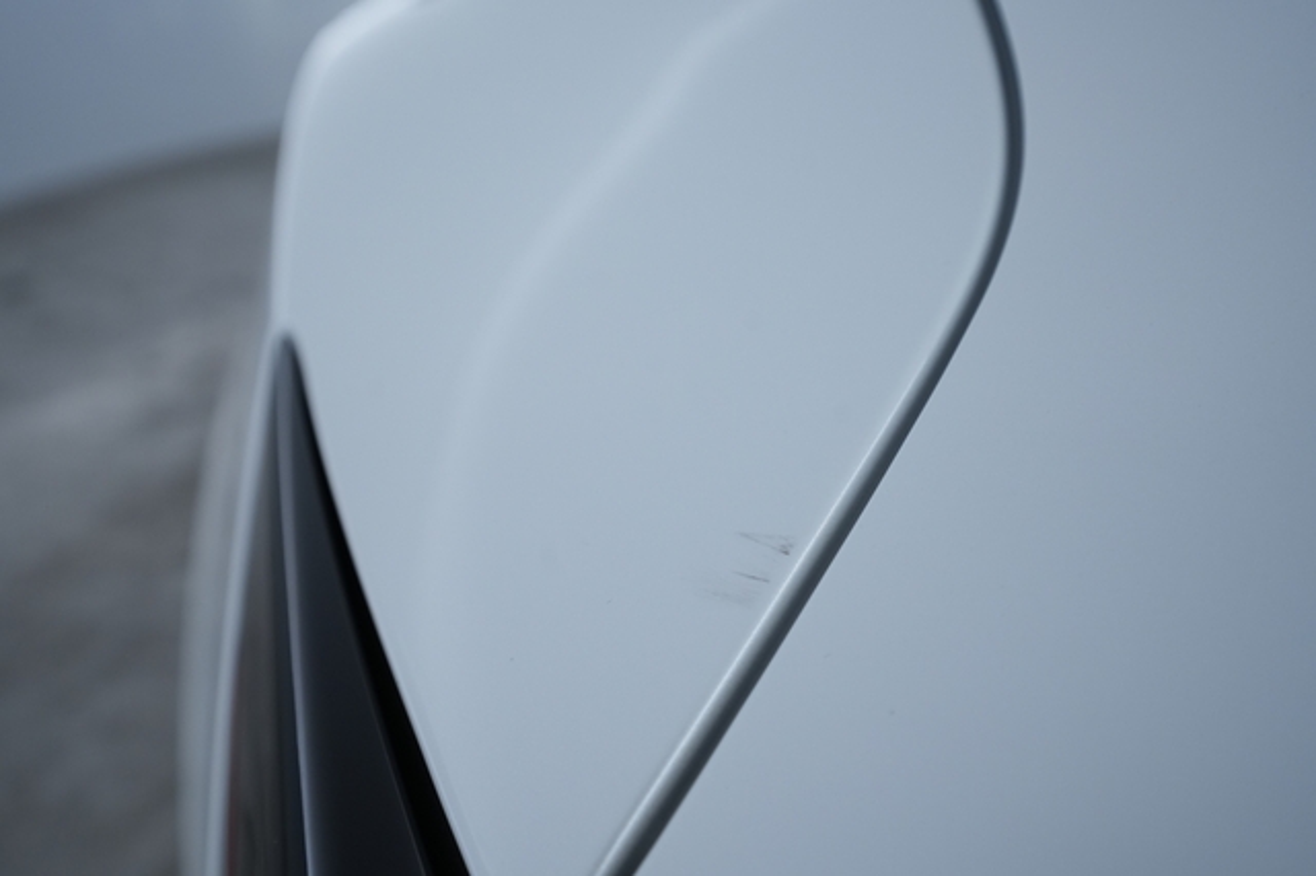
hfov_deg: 65.5
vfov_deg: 46.4
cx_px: 658
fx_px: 1023
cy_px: 438
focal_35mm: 28
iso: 1250
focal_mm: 28
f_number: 5.6
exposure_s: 1/100
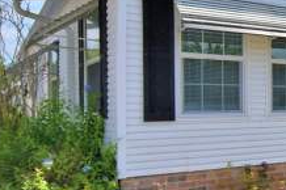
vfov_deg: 24.6
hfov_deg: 27.9
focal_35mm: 55
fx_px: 437
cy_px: 109
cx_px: 399
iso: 100
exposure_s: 1/2000
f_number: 4.5
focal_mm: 10
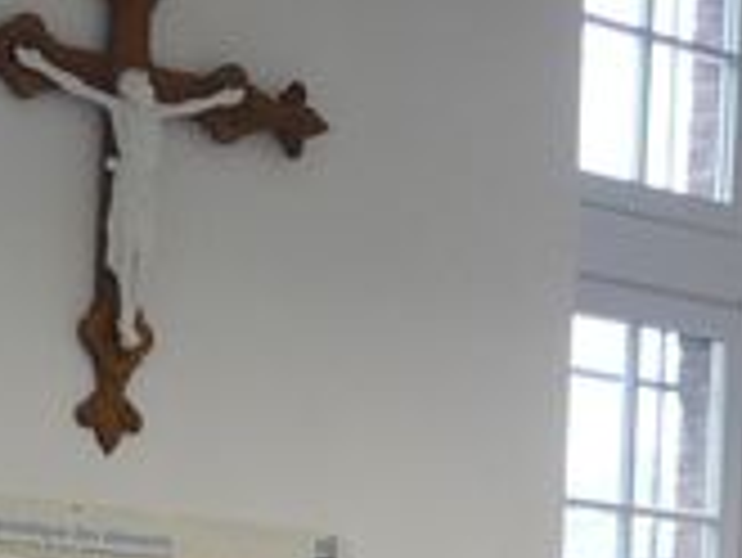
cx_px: 544
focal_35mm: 124
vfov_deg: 11.0
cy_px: 1076
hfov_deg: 15.8
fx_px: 2660
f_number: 3.3
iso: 160
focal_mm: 4.7
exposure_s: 1/30
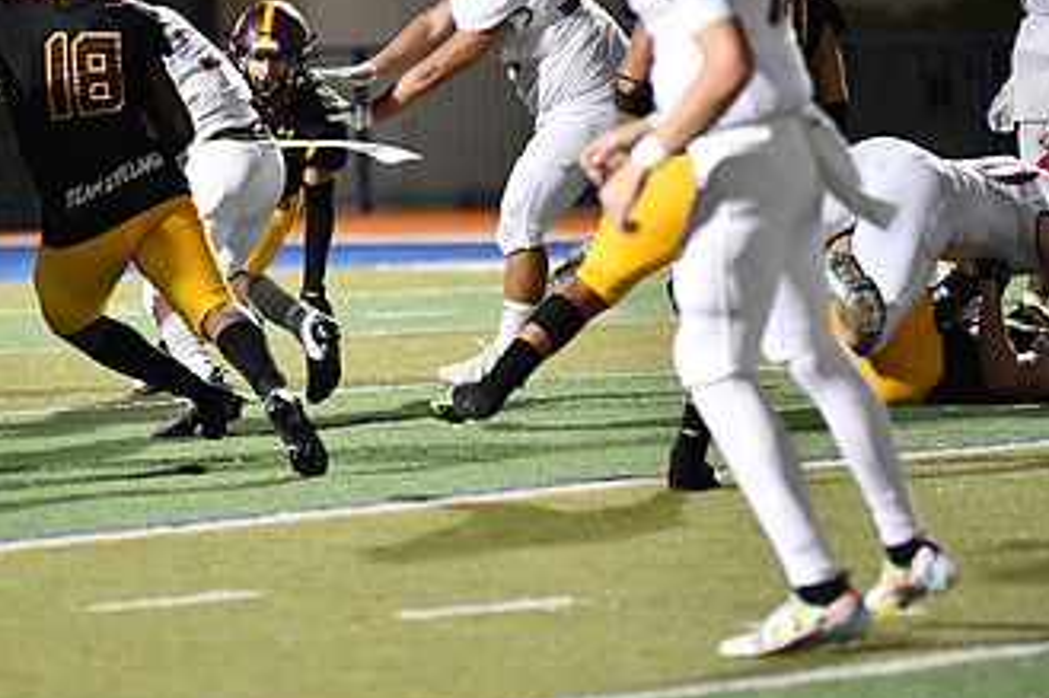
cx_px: 255
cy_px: 186
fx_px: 10280
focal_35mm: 353
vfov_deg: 3.9
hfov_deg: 5.8
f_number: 2.8
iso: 7200
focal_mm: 200
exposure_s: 1/1250
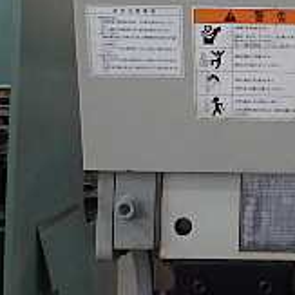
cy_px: -49
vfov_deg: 17.2
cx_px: 344
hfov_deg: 17.2
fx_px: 935
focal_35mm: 97
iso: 250
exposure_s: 1/45
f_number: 3.5
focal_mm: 5
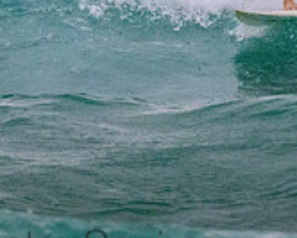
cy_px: -51
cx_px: 81
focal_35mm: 1968
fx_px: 17309
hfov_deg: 1.0
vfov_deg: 0.8
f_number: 11
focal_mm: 600
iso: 7200
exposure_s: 1/2000
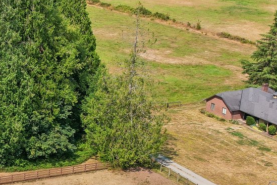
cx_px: -33
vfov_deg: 16.6
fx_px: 631
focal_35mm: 82
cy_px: 139
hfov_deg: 23.2
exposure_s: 1/1500
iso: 110
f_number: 2.8
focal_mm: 8.4
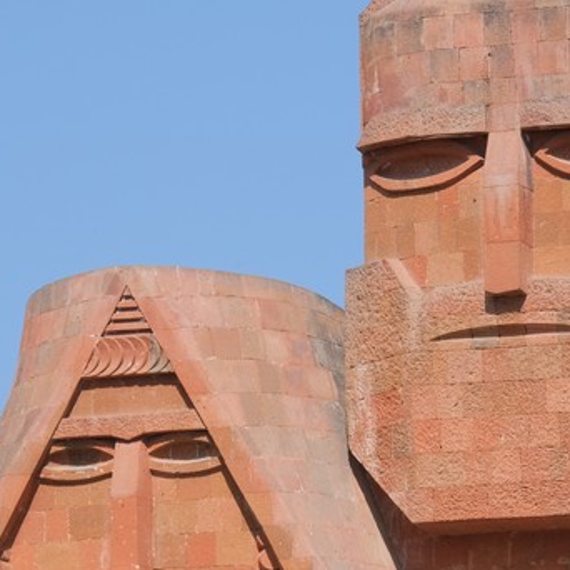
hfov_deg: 4.3
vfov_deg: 4.3
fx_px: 7545
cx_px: 387
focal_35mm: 405
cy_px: 422
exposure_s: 1/200
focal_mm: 120.6
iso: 640
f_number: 18
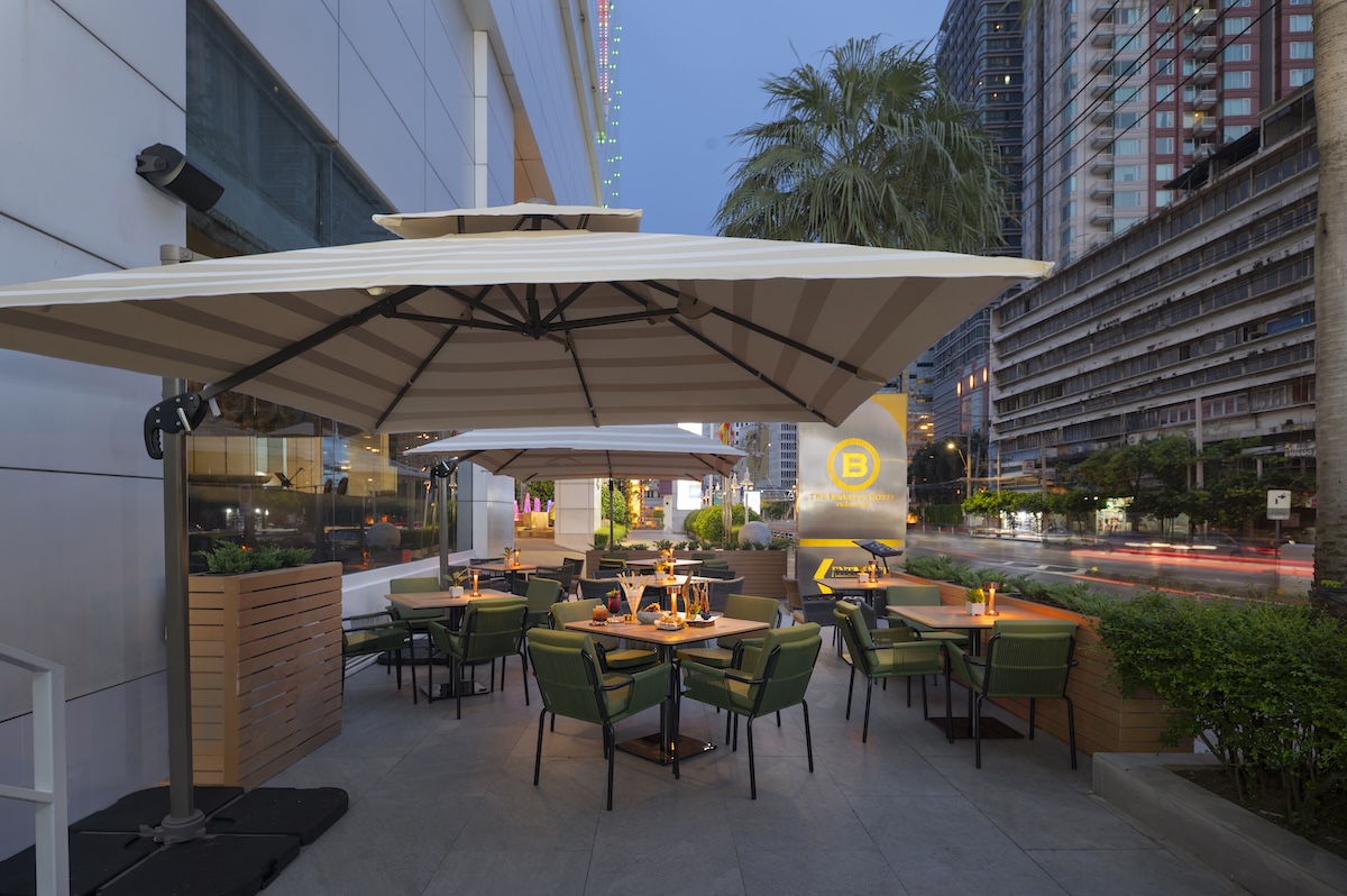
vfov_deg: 64.5
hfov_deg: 87.0
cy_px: 448
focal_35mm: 19
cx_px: 674
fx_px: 710
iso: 320
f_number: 8
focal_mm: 19
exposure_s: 1/2
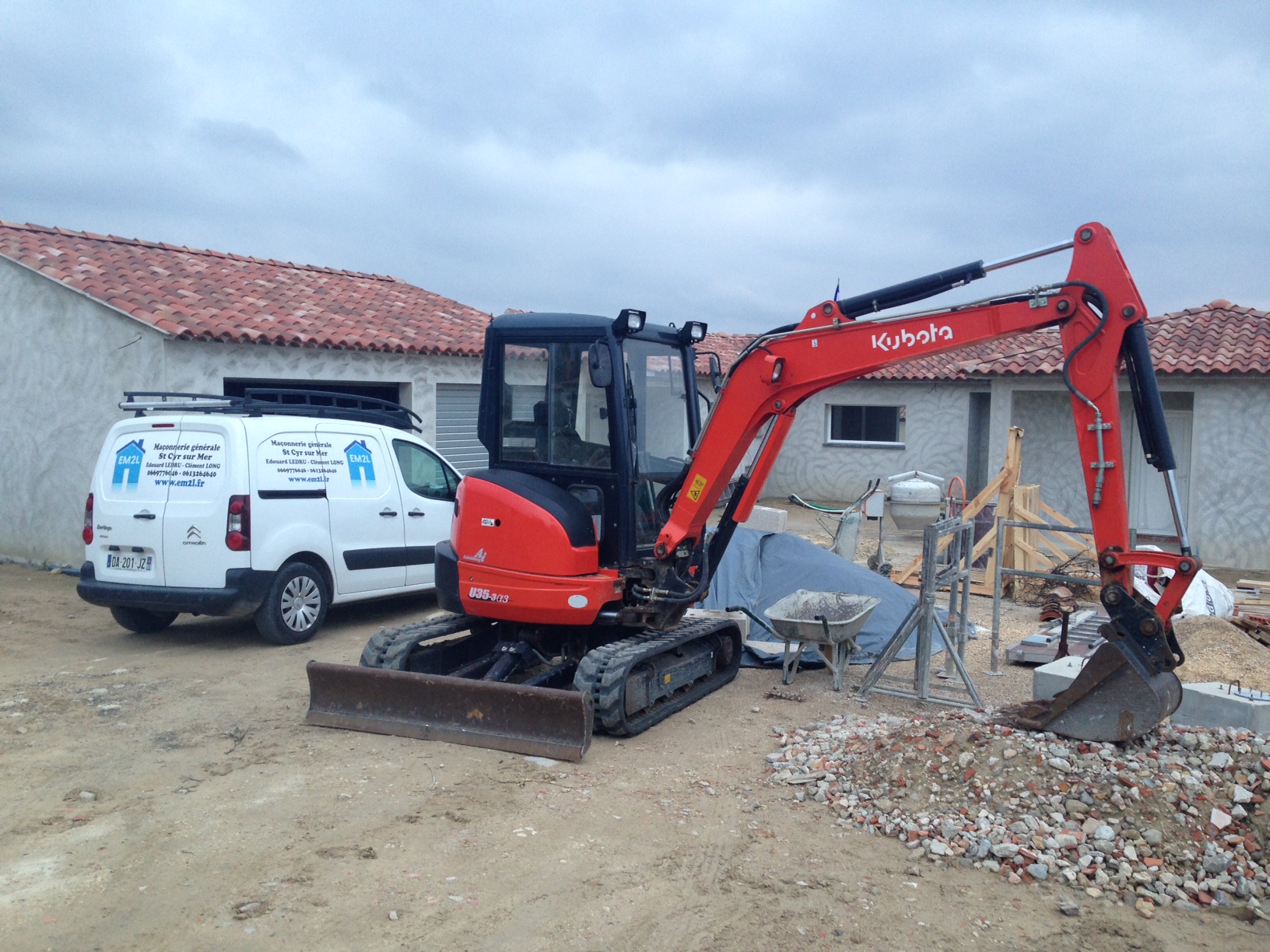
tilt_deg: -4.0
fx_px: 1211
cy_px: 476
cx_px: 635
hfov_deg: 55.4
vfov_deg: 42.9
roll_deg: -1.3
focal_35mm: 33
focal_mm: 4.12
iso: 80
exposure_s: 1/20
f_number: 2.4
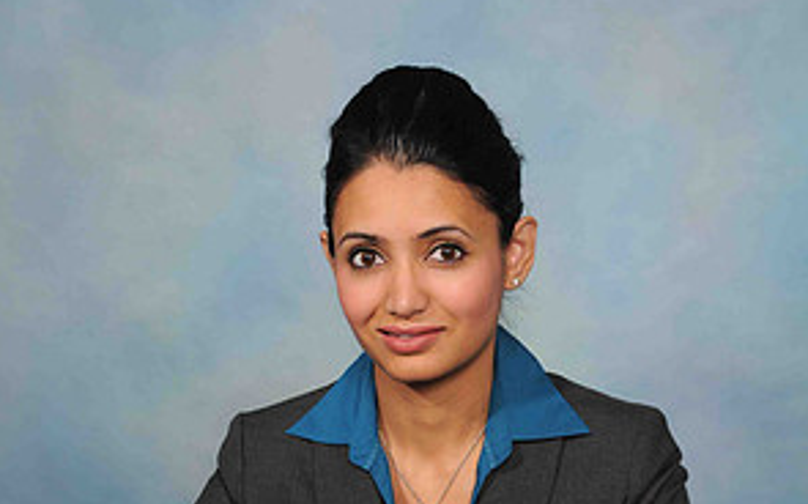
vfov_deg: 11.6
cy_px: 427
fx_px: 2465
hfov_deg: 18.6
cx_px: 407
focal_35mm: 112
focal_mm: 48
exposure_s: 1/80
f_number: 5.6
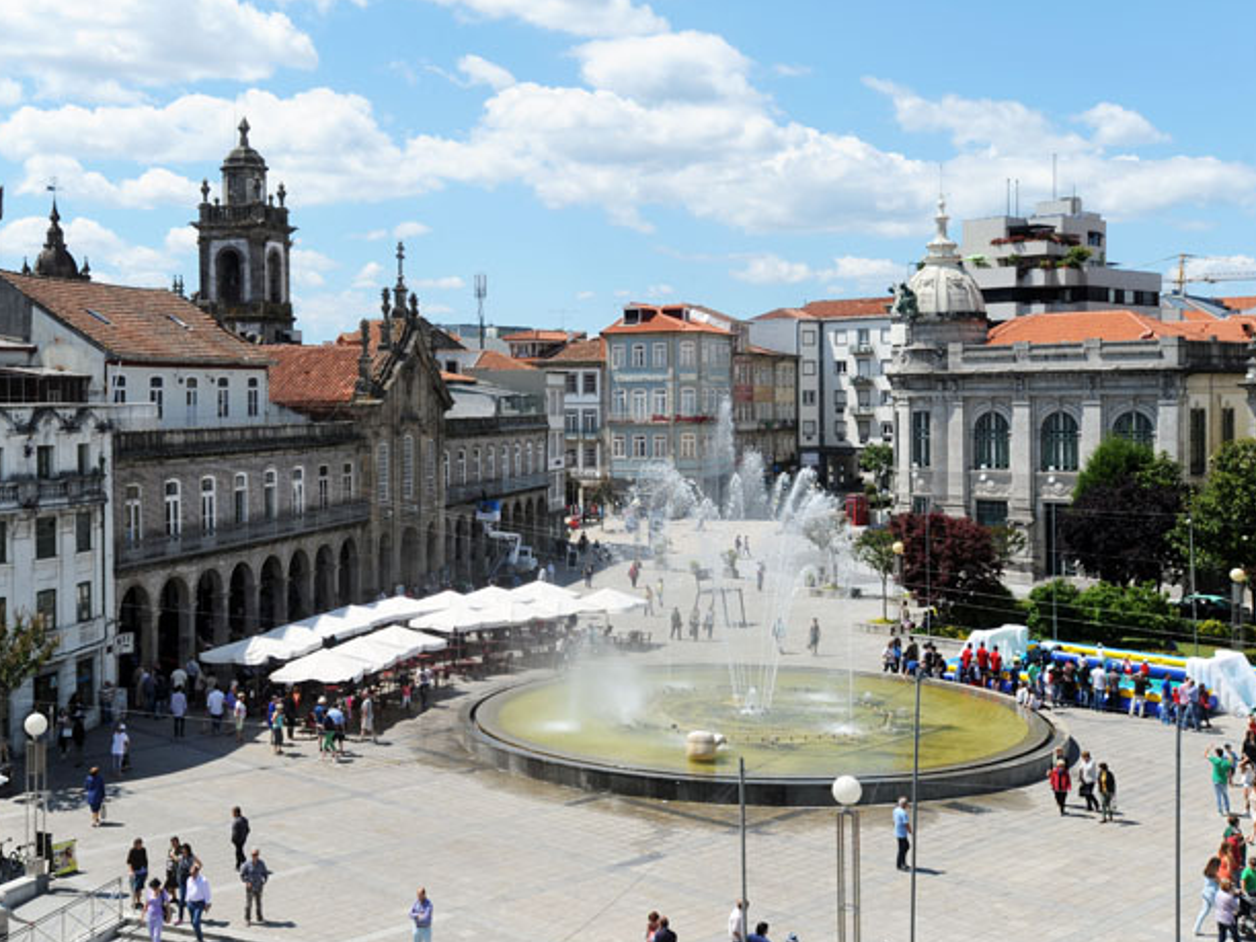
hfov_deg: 42.6
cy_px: 428
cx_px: 466
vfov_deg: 32.9
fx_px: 1596
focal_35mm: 44
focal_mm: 35
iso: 200
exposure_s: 1/320
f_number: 11
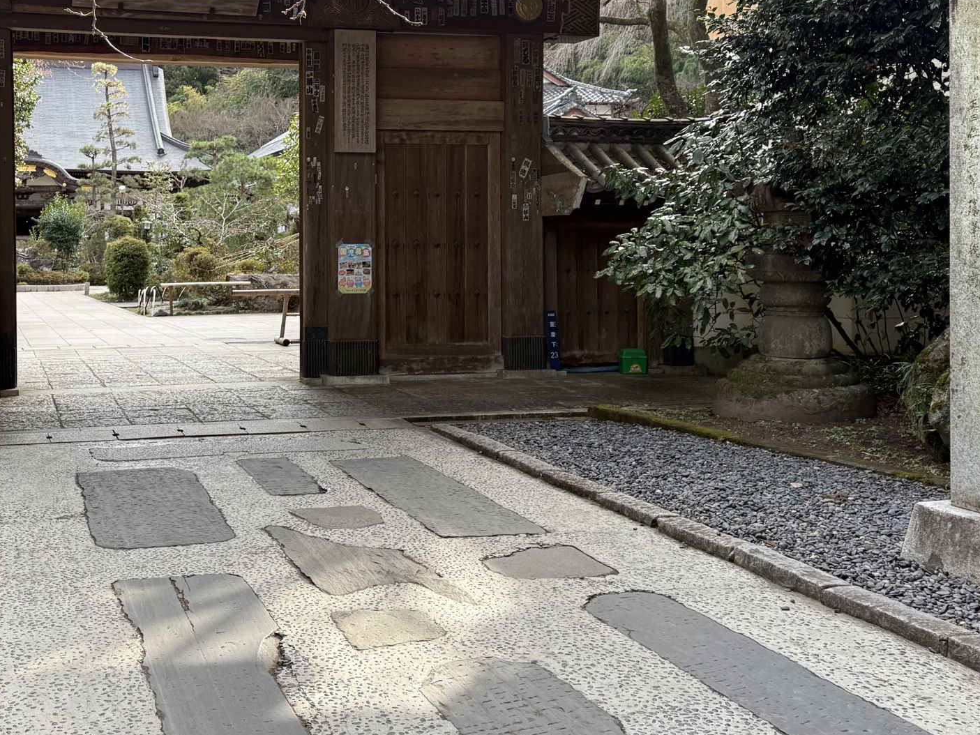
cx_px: 274
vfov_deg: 34.8
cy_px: 252
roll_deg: +0.1
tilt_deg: -0.2
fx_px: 1161
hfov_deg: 44.6
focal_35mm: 41
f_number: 1.78
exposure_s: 1/443
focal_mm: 6.76
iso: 100
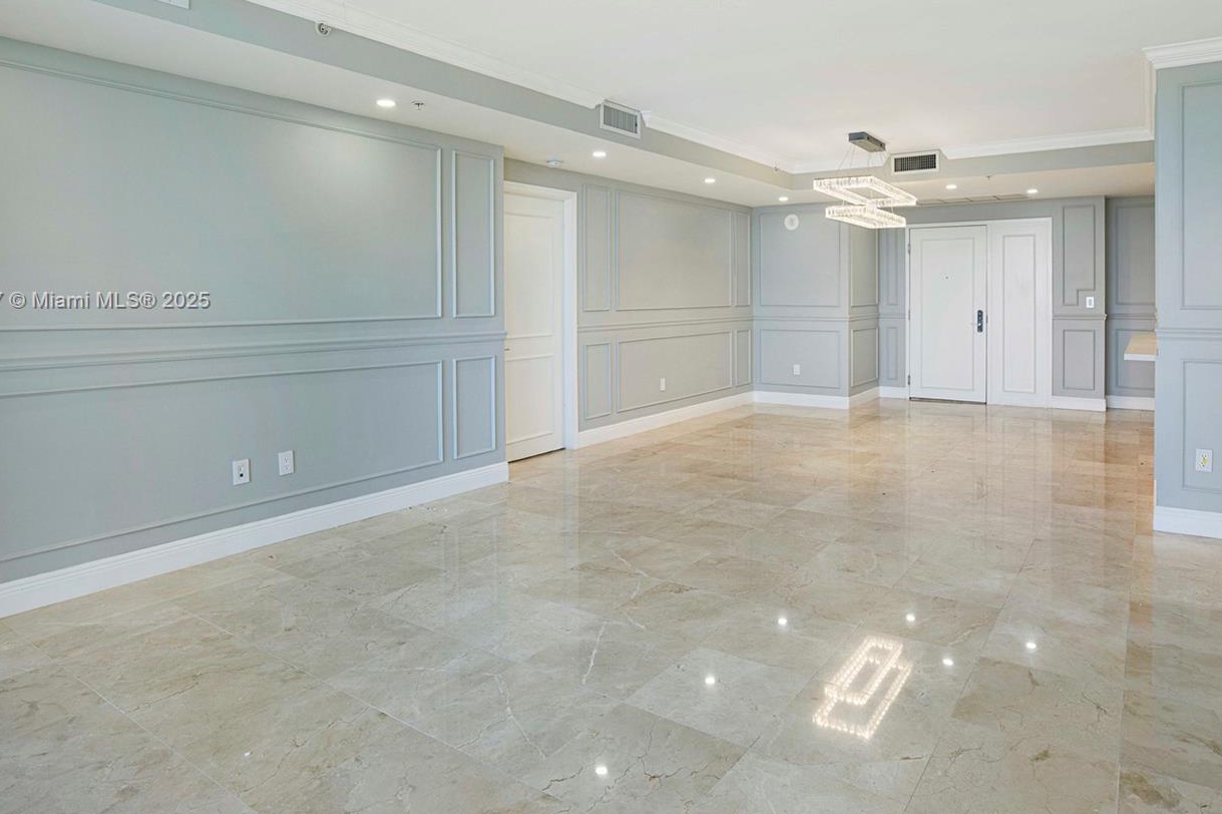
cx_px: 691
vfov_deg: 58.7
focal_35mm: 21
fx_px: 713
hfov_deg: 80.8
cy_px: 302
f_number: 8
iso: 400
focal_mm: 16
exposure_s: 1/60
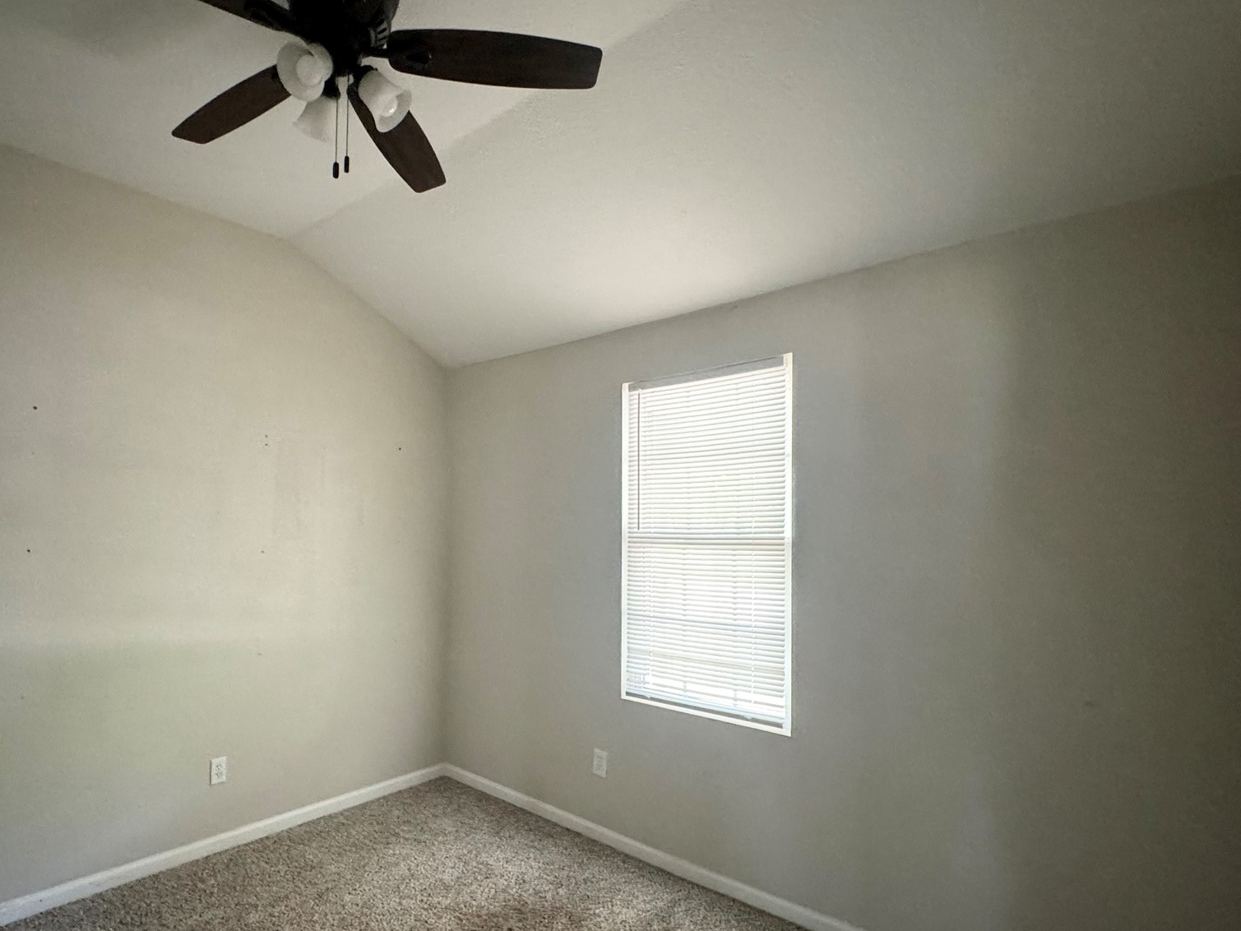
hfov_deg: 83.5
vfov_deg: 68.5
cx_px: 487
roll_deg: -0.4
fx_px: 681
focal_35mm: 19
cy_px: 512
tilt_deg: +1.5
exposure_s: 1/60
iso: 640
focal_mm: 2.22
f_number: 2.2
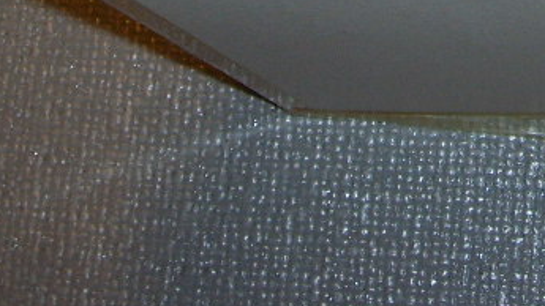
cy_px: -282
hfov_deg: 16.7
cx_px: 521
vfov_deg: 9.1
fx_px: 1821
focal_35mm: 126
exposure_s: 1/45
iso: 100
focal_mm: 6.6
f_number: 3.5
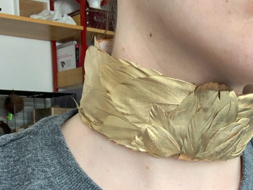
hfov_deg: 43.7
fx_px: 314
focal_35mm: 43
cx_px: 149
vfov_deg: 33.6
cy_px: 87
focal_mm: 2.87
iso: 100
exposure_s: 1/60
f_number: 2.2
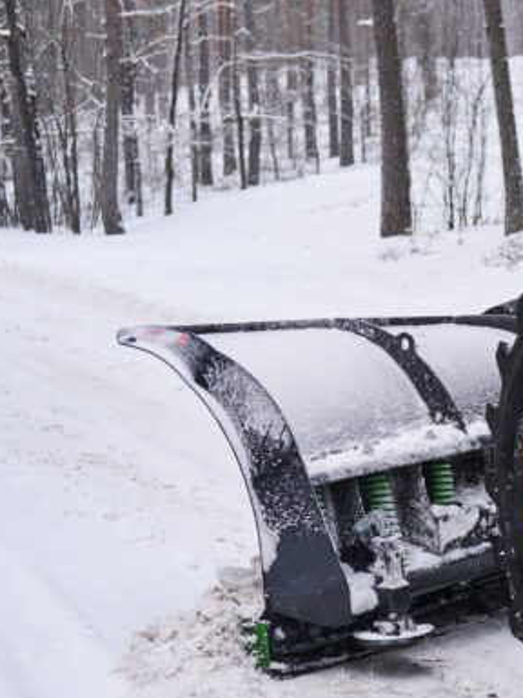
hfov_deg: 14.1
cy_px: 464
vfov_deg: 19.2
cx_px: 601
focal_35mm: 102
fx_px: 2055
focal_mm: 35
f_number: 2.8
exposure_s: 1/1000
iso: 400
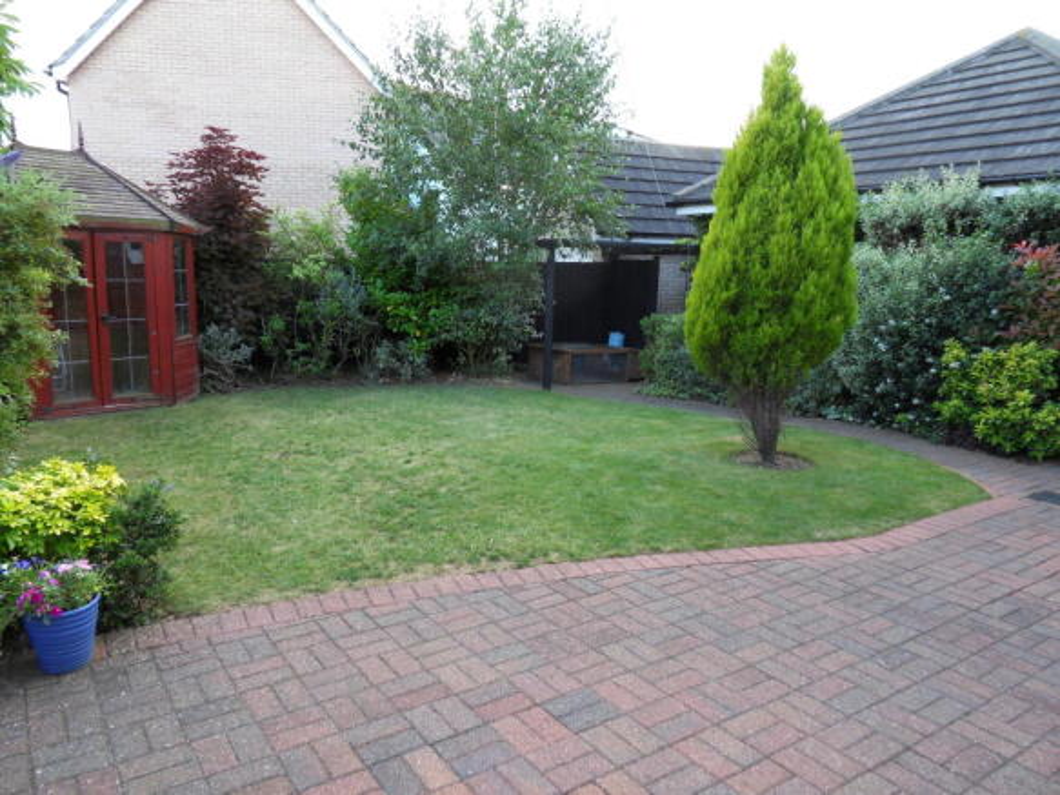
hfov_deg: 71.6
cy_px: 398
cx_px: 530
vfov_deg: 56.8
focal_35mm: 24
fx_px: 735
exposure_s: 1/45
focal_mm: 4.2
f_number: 3.3
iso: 100
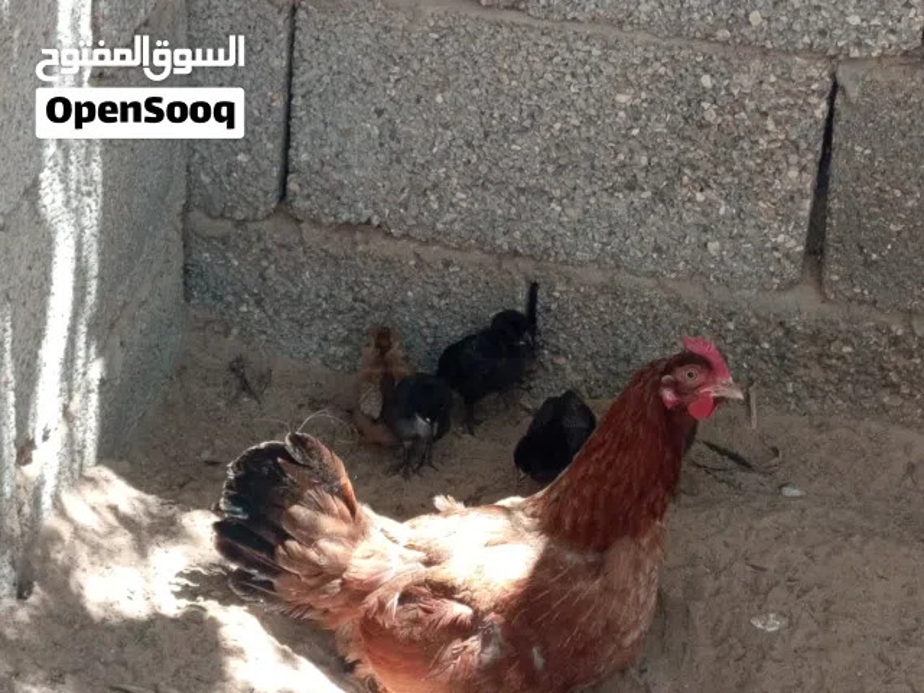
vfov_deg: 17.6
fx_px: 2242
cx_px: 462
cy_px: 346
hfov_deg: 23.3
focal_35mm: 84
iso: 198
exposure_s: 1/99.9
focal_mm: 5.24
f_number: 1.7
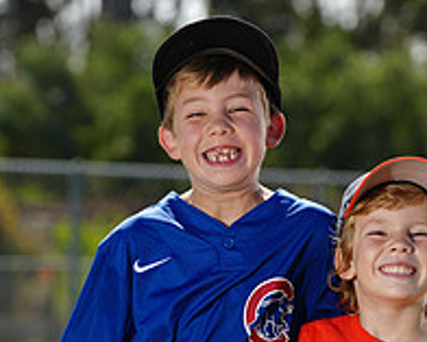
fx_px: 4590
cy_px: 425
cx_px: 297
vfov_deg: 4.3
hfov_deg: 5.3
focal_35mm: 363
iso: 50
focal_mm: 131
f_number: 5
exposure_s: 1/250
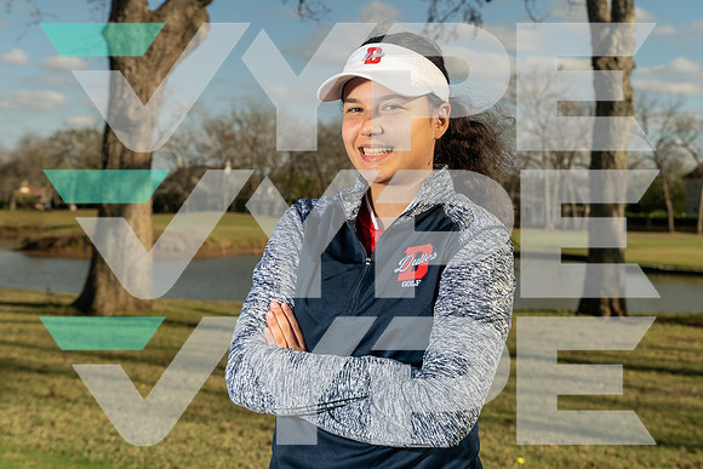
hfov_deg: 34.5
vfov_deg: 23.4
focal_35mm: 58
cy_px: 234
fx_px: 1133
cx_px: 352
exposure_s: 1/200
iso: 500
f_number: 8
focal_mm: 58
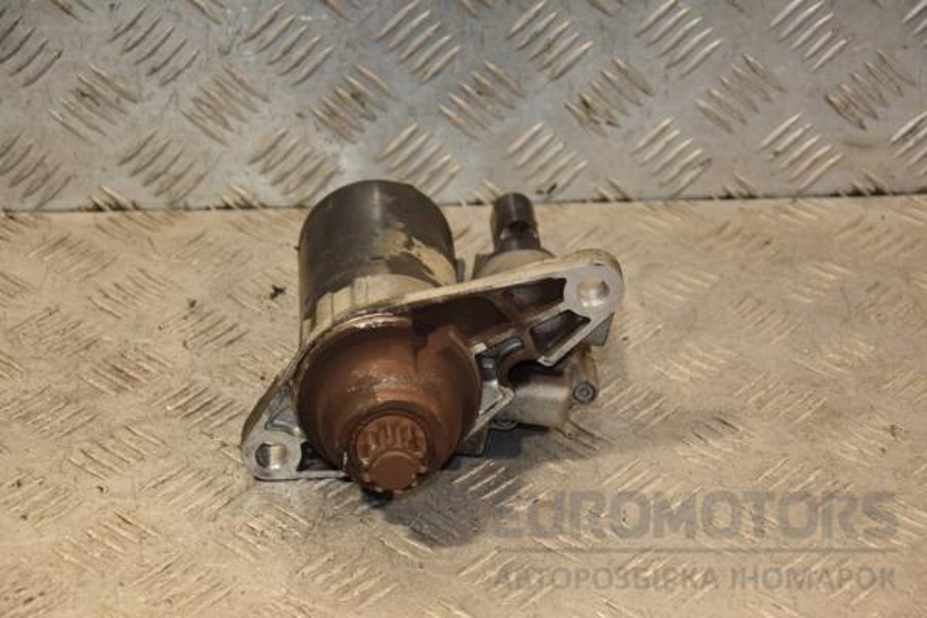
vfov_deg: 13.8
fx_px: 2549
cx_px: 464
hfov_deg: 20.6
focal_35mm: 99
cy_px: 309
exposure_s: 1/160
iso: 800
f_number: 5.3
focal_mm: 66
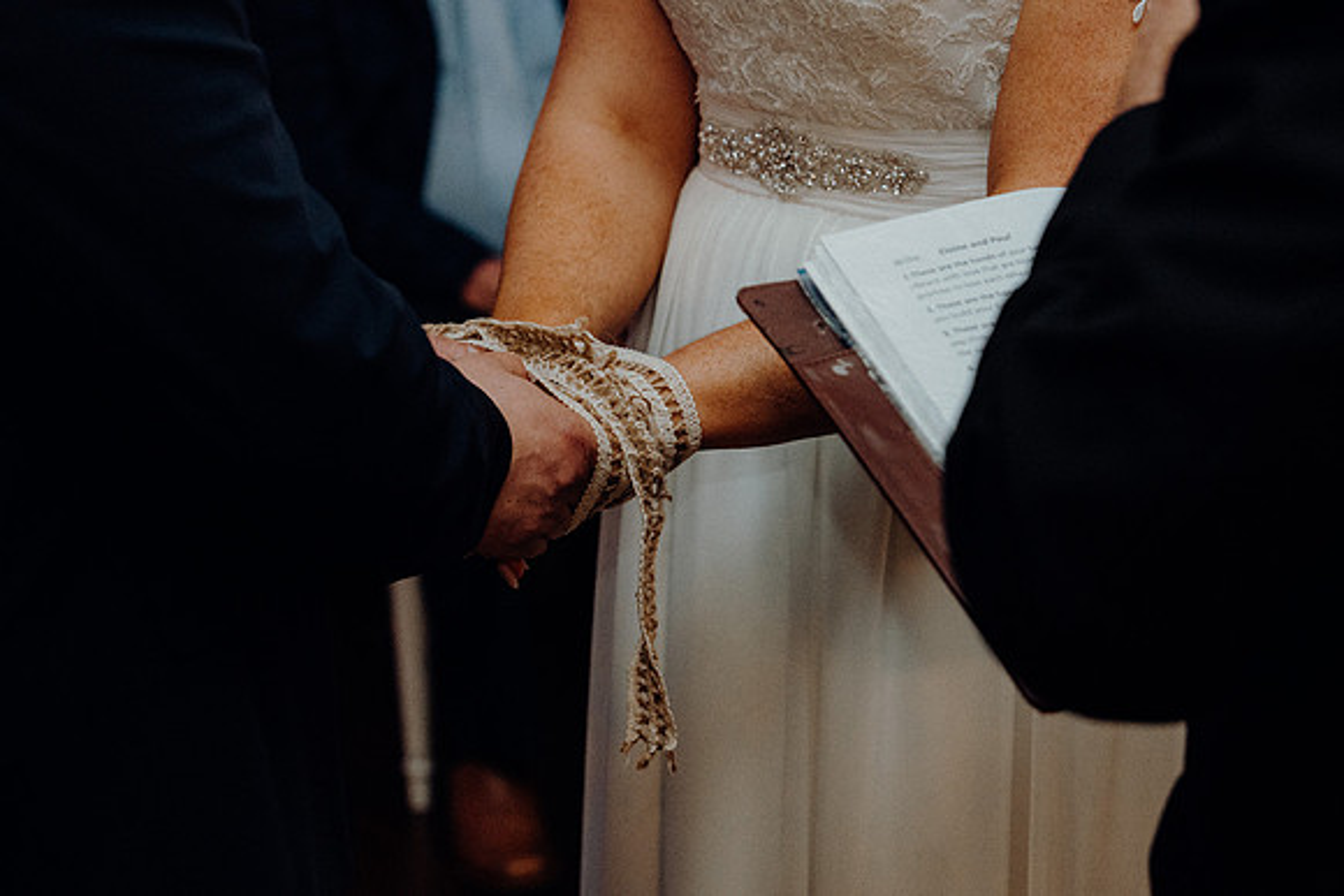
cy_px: 448
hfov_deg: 19.5
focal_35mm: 105
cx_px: 672
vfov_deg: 13.0
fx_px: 3921
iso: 2500
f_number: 3.5
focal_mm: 70
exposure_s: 1/160
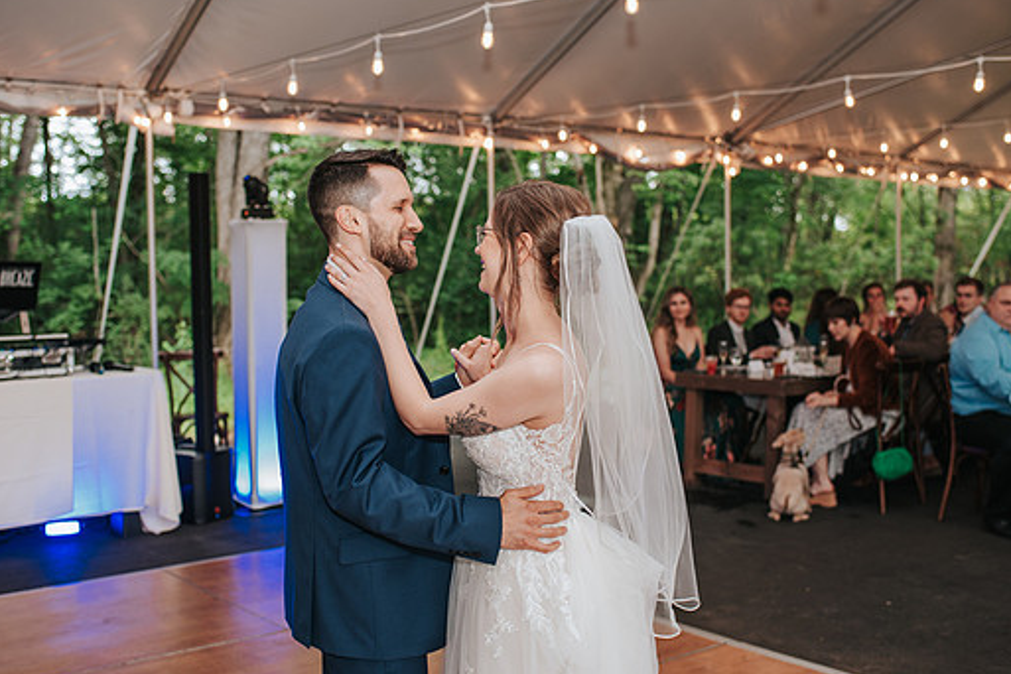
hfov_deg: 45.4
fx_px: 1207
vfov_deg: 31.2
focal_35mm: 43
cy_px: 308
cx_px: 511
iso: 500
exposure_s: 1/125
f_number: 2.8
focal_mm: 35
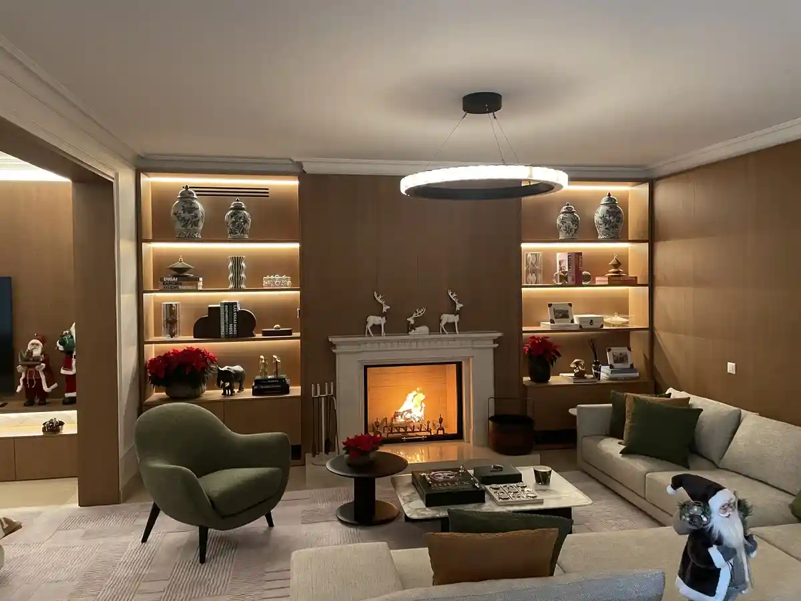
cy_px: 300
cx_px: 400
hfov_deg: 67.3
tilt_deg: -1.1
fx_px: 602
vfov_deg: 53.1
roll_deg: +0.5
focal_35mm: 26
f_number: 1.6
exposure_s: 1/60
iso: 400
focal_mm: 4.2
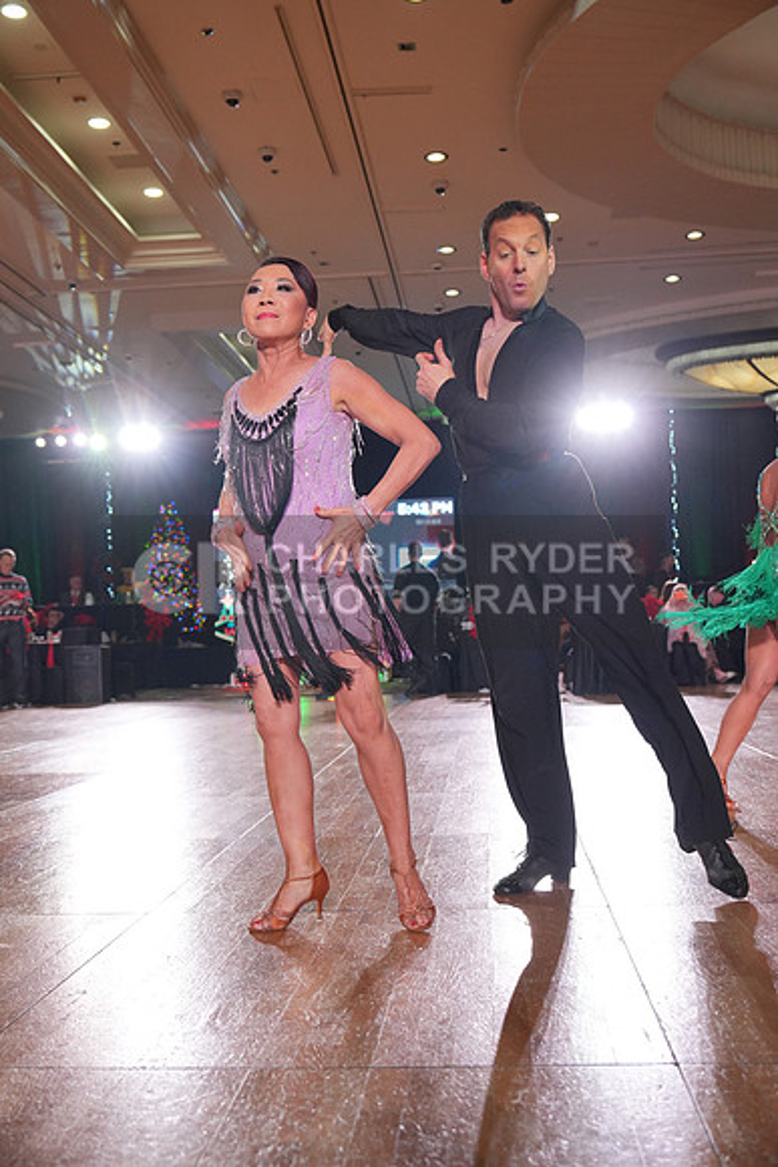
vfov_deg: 50.7
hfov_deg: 35.1
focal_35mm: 38
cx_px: 389
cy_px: 584
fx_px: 1231
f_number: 4
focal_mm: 38
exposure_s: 1/500
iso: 2000
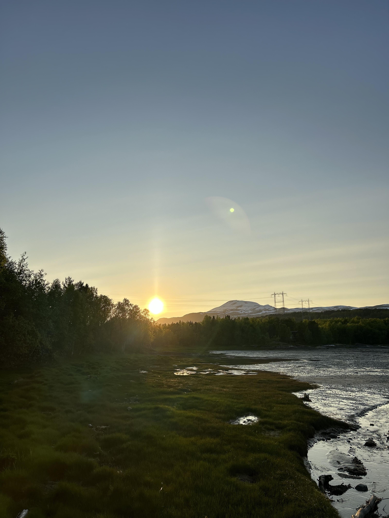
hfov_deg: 53.1
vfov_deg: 67.3
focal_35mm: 26
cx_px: 194
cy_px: 259
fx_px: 390
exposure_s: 1/3077
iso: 50
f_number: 1.5
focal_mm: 5.7
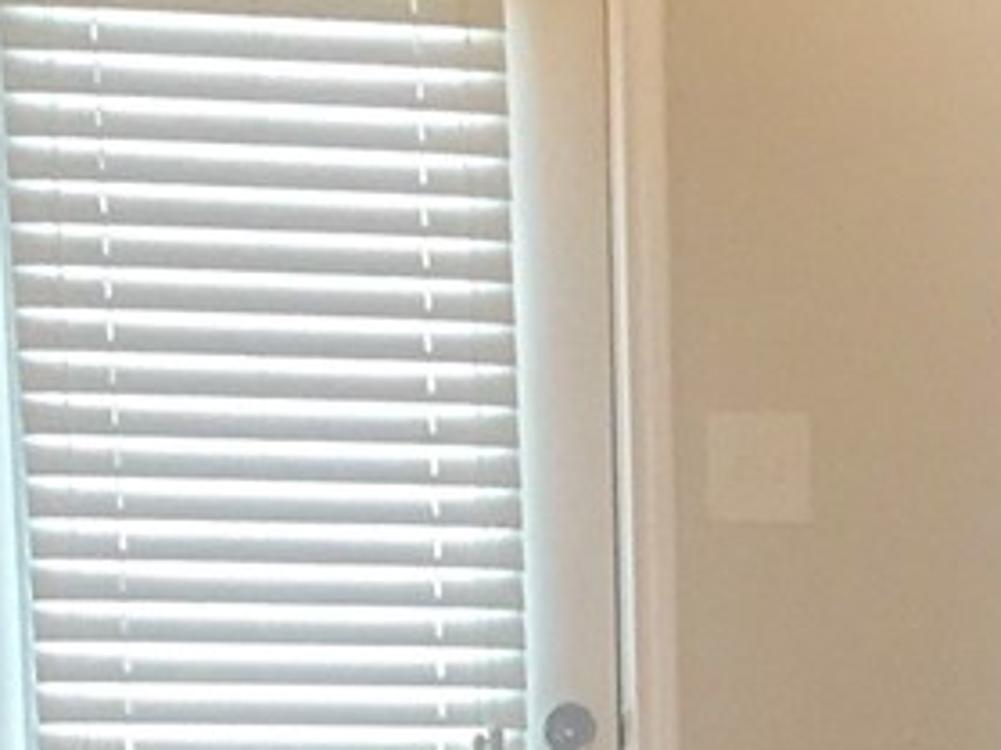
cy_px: 2264
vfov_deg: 6.4
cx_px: 1274
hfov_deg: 9.2
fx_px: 6157
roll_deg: -0.7
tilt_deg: -16.0
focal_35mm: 213
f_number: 2.2
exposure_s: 1/30
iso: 80
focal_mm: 4.15
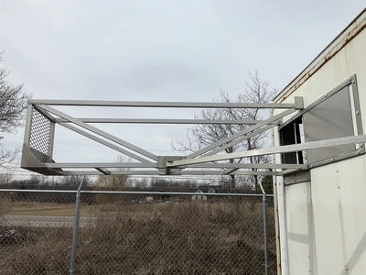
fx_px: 307
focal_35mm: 29
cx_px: 183
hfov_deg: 61.7
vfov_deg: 48.2
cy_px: 138
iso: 25
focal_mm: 3
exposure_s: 1/3788
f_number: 1.8
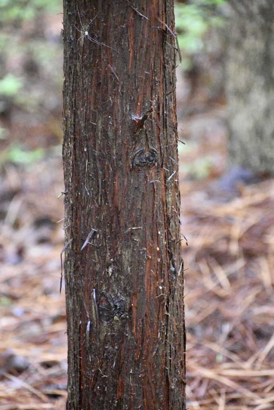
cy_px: 205
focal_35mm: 218
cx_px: 137
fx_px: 2482
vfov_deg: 9.5
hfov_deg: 6.3
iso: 12800
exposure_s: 1/500
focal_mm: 145
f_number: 4.8
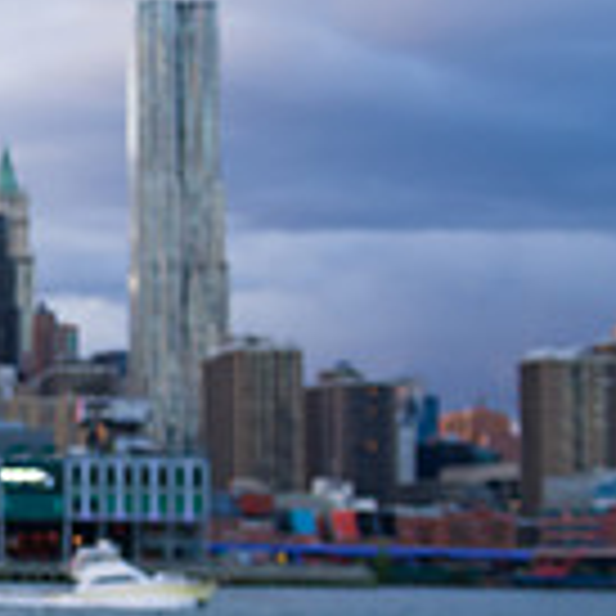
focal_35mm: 122
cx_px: -620
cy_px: 357
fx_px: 2456
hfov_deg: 12.5
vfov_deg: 14.3
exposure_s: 1/200
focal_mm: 34
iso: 250
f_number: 4
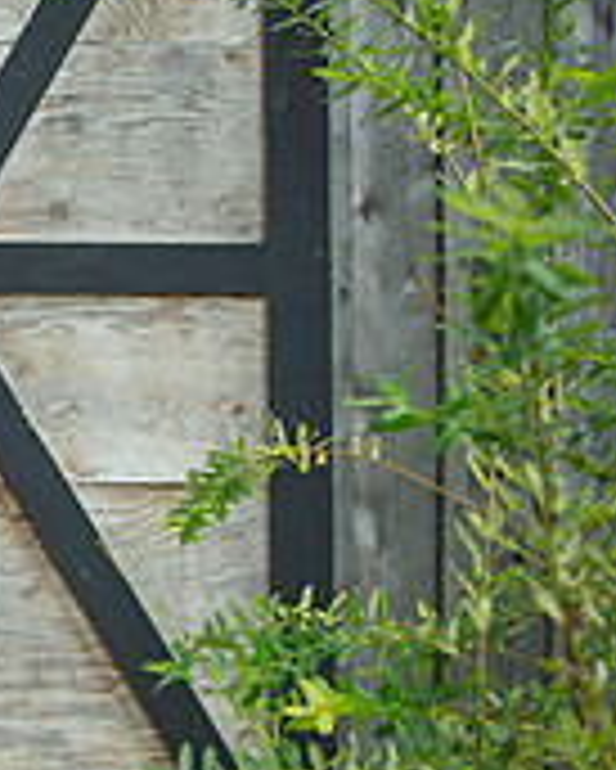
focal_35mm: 78
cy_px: 405
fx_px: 1776
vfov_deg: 24.4
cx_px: -526
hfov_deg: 16.2
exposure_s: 1/640
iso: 400
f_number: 2.8
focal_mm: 24
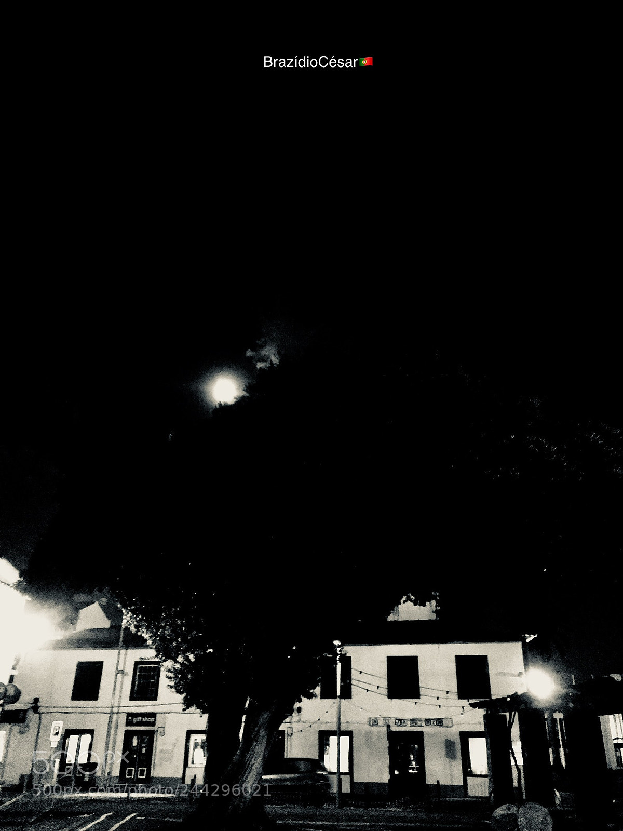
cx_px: 312
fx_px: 696
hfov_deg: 48.2
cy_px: 416
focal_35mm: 29
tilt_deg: +27.0
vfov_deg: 61.7
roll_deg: +0.1
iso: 1250
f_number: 2.2
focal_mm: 4.15
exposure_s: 1/17
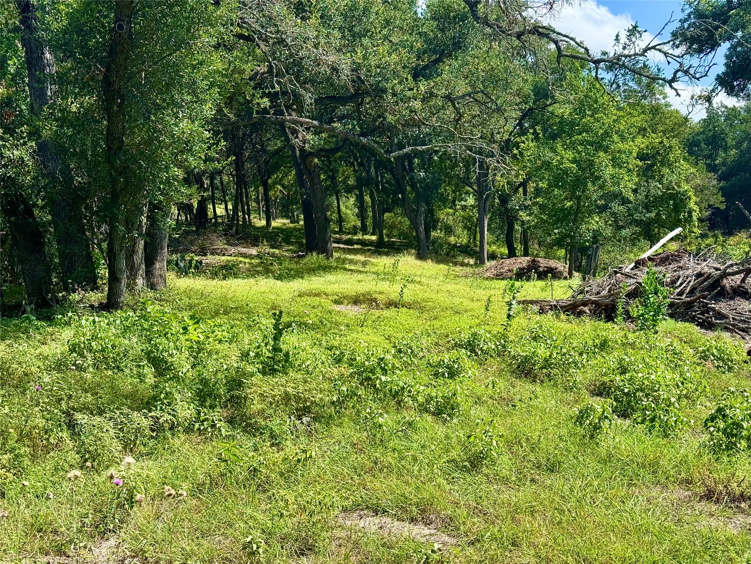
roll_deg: +0.2
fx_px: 1041
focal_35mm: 48
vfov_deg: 30.3
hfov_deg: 39.7
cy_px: 282
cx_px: 376
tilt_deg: -2.3
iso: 64
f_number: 1.78
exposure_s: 1/2331
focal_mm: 6.76
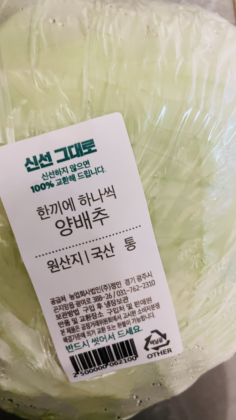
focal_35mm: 29
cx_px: 98
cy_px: 208
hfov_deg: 40.1
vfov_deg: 66.1
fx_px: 323
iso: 500
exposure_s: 1/42
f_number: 1.6
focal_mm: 4.2
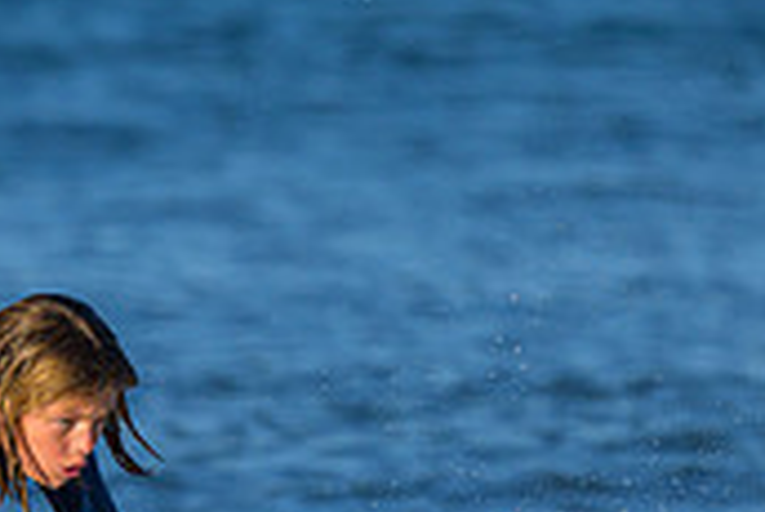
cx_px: 67
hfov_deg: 0.8
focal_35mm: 2693
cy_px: 692
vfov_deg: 0.5
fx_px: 57273
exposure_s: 1/1600
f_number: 6.3
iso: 250
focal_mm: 800
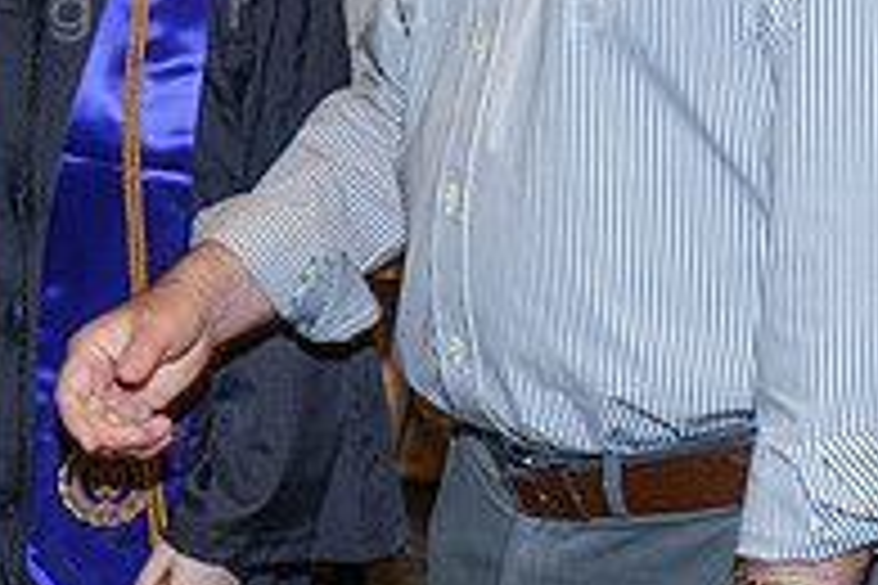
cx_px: -50
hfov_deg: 18.0
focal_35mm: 110
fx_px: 2683
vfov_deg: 12.1
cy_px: -155
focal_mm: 24.9
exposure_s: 1/60
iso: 1600
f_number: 8
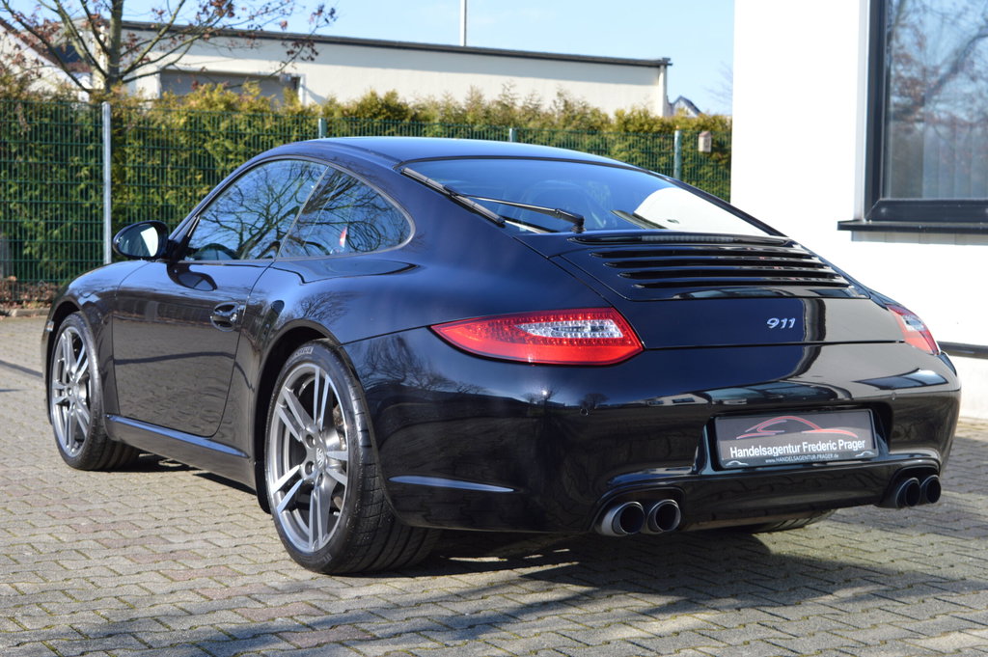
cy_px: 328
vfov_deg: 22.6
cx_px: 494
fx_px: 1645
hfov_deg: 33.4
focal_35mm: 60
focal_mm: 40
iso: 100
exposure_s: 1/160
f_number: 6.3
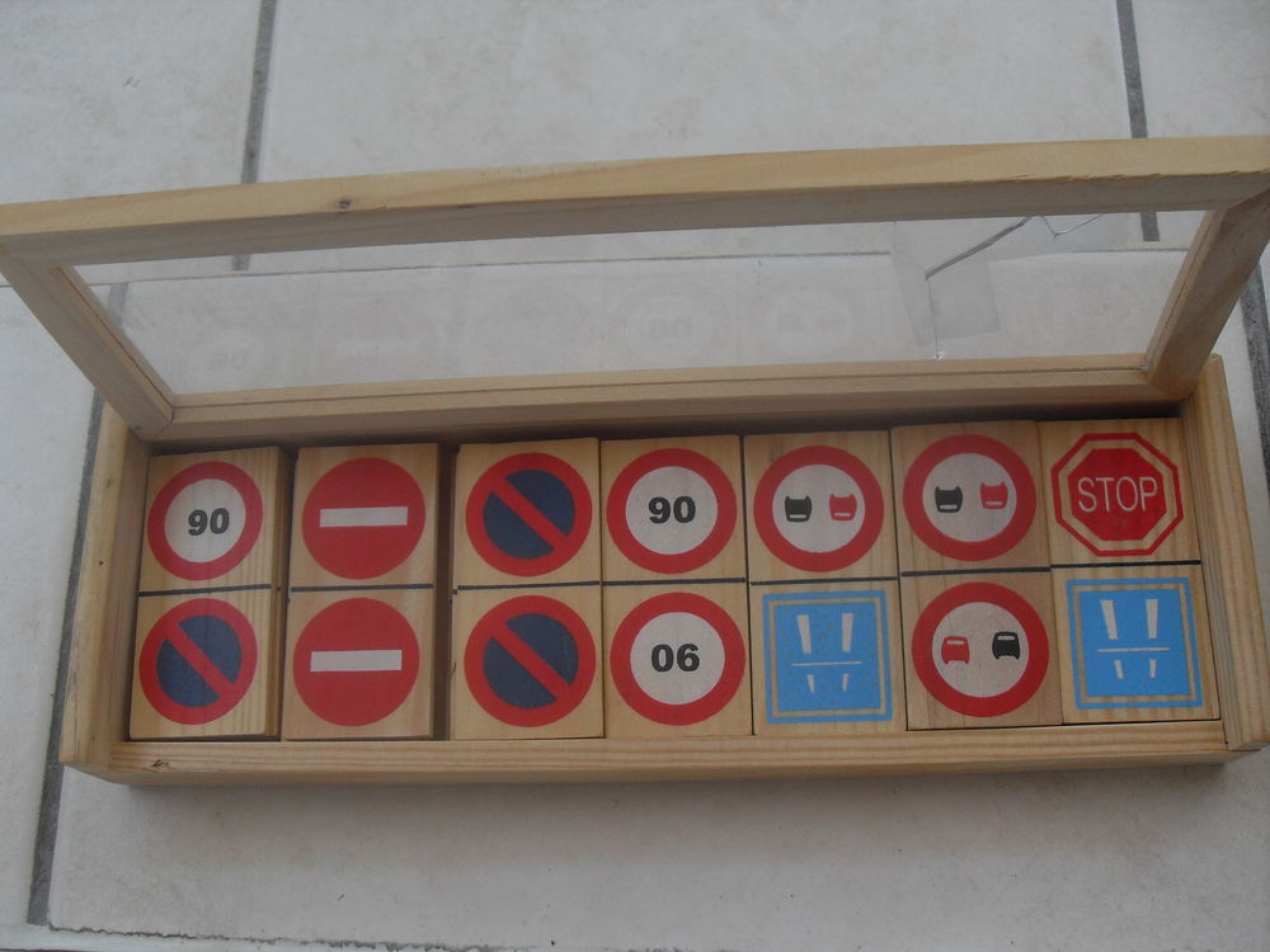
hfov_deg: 50.1
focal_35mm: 37
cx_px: 635
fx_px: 1357
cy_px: 476
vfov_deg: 38.7
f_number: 2.8
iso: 80
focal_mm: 6.3
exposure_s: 1/90
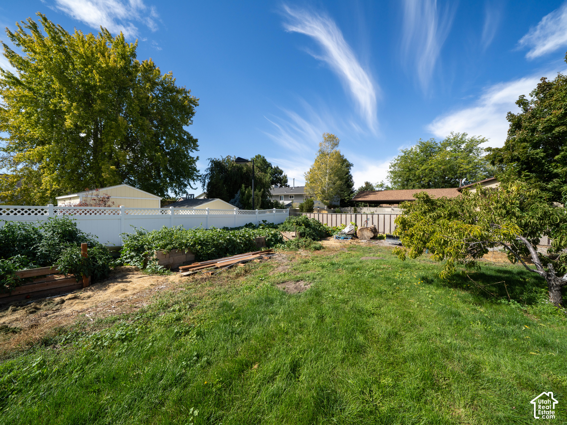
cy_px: 212
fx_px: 213
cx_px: 284
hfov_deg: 106.3
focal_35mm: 13
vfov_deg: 90.0
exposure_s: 1/200
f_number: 11
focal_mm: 12
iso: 160
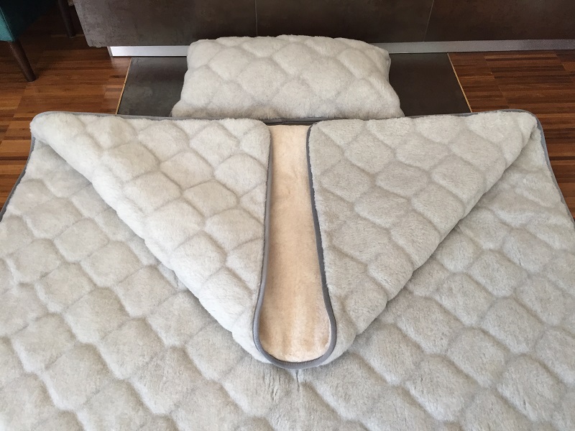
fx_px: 482
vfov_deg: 48.2
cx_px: 288
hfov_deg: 61.7
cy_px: 216
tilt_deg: -51.6
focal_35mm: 29
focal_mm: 4.15
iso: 64
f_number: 2.2
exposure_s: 1/33
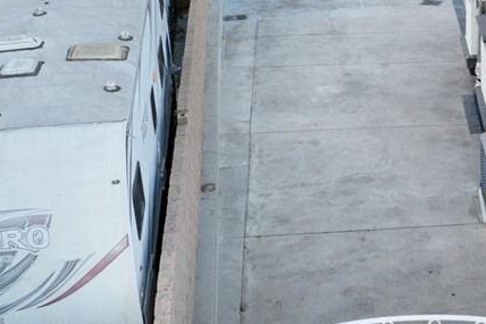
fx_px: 904
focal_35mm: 67
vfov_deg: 20.2
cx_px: 447
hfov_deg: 28.8
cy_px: 92
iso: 200
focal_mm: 10.26
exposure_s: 1/100
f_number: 4.5
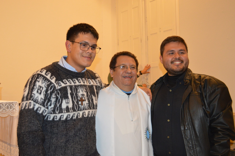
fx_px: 254
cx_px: 118
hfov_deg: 49.6
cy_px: 78
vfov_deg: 34.1
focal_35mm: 39
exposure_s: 1/60
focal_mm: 26
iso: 1600
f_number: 4.2
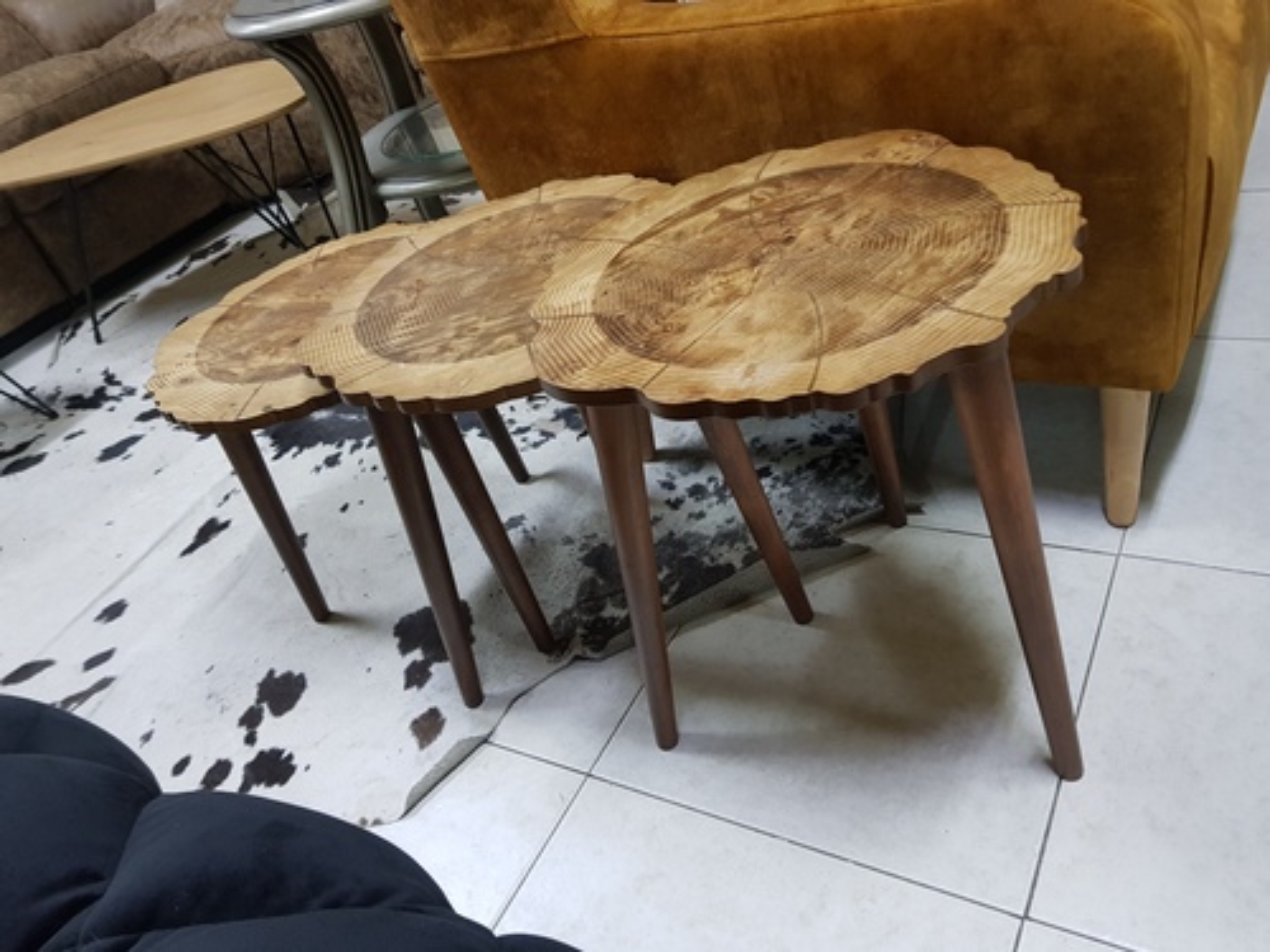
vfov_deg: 53.1
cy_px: 476
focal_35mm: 26
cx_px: 635
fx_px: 954
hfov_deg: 67.3
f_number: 1.7
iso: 200
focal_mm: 4.3
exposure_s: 1/19
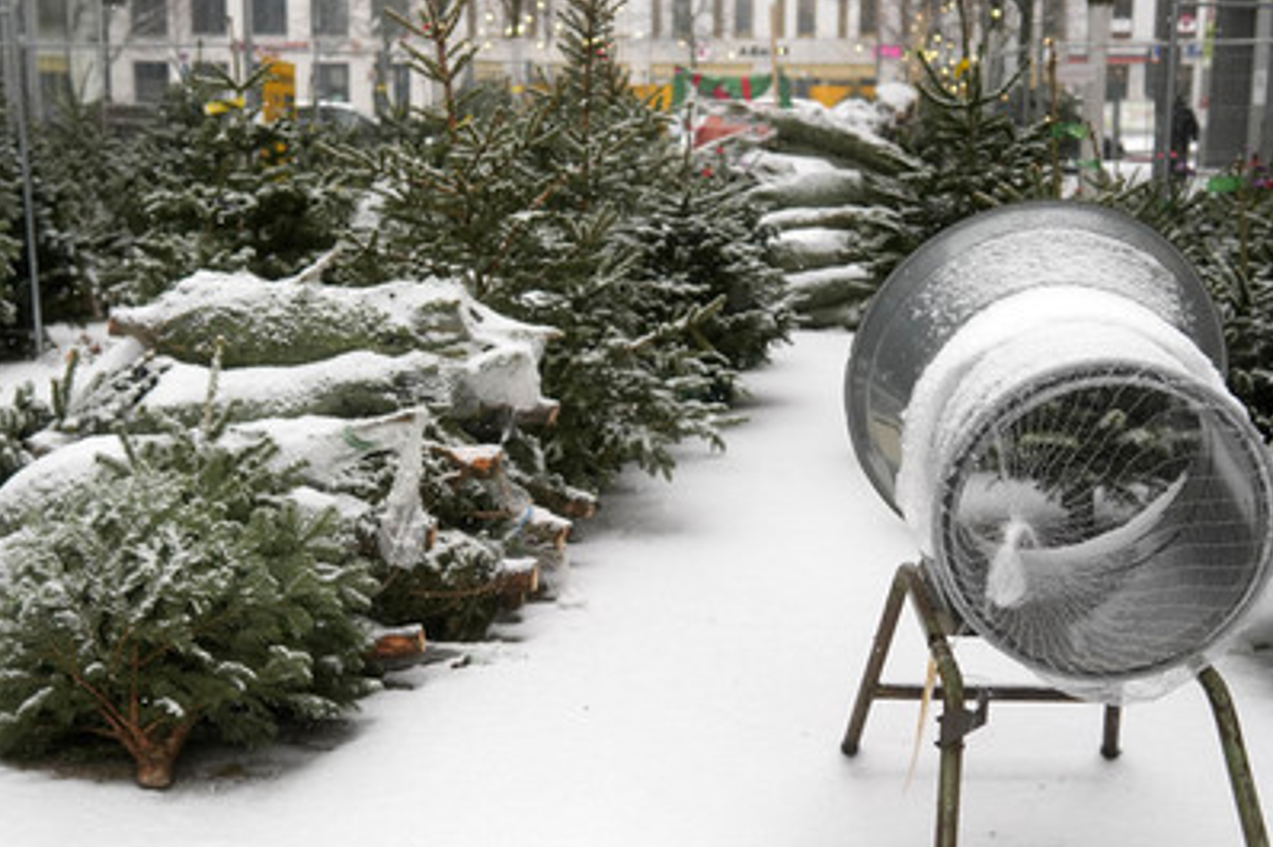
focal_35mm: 51
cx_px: 619
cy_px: 441
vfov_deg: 26.5
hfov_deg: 38.9
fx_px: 1803
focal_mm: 30
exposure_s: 1/800
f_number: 3.2
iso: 640
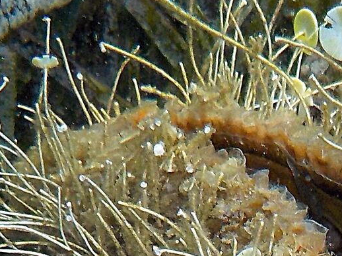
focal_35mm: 139
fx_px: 1373
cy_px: 433
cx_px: 356
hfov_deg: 14.0
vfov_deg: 10.2
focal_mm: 4.1
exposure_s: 1/1250
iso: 125
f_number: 3.3
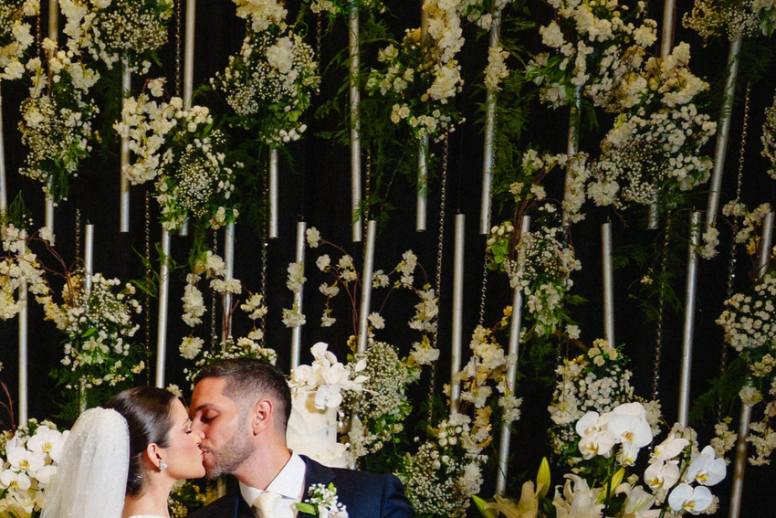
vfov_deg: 21.2
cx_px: -63
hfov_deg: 32.2
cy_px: 749
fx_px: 1186
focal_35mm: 55
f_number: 2.8
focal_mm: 17
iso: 1250
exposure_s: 1/200
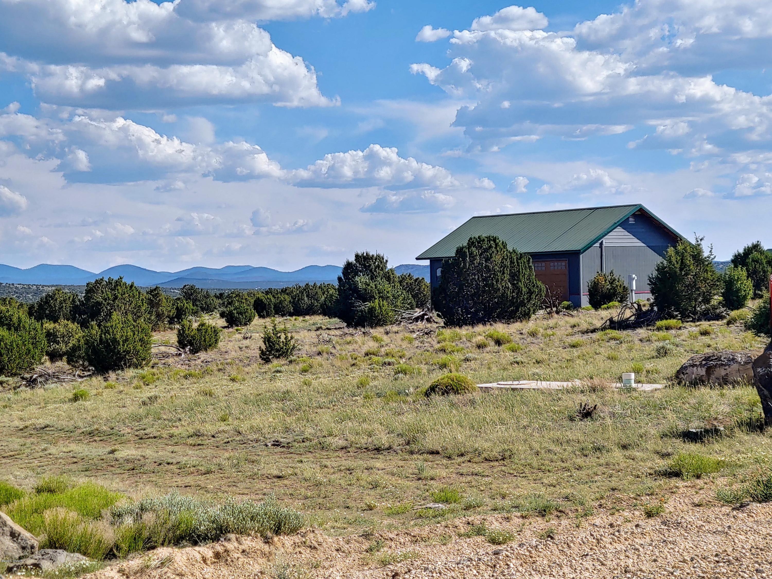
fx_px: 1561
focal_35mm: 70
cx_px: 386
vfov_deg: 21.0
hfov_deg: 27.8
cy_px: 290
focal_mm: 5.88
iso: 50
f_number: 2.4
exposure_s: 1/885
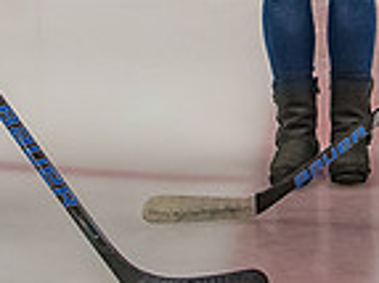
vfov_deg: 7.9
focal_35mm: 183
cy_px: -210
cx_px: 336
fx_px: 2002
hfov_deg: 10.8
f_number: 4
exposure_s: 1/250
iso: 1600
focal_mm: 28
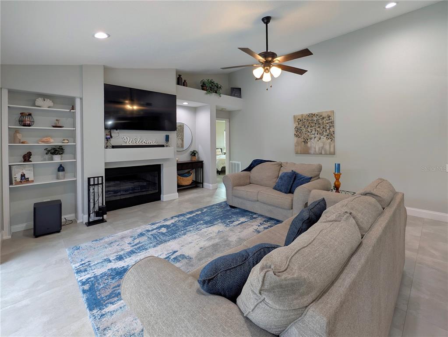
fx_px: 155
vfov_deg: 94.5
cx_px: 224
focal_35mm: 12
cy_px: 168
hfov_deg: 110.5
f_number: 1.7
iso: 46
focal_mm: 2.02
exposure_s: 1/40
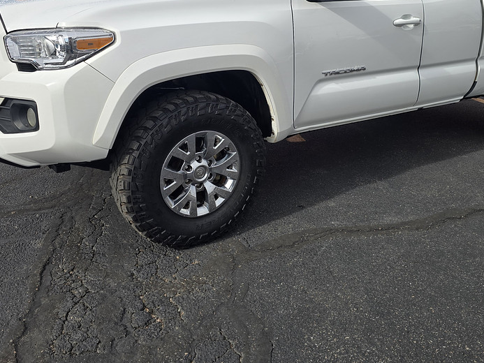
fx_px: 475
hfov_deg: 53.9
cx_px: 263
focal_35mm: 34
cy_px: 102
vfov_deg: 40.9
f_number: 1.7
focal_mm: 6.3
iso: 12
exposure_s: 1/696
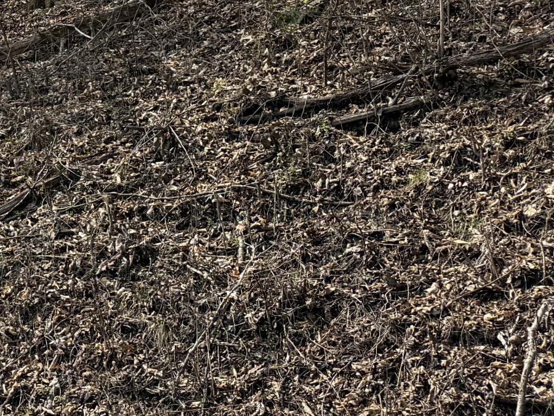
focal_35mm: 80
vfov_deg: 18.1
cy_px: 29
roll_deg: +0.1
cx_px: -311
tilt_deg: +3.3
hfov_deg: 20.4
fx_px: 1280
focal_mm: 6.76
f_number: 1.78
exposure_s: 1/3584
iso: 100
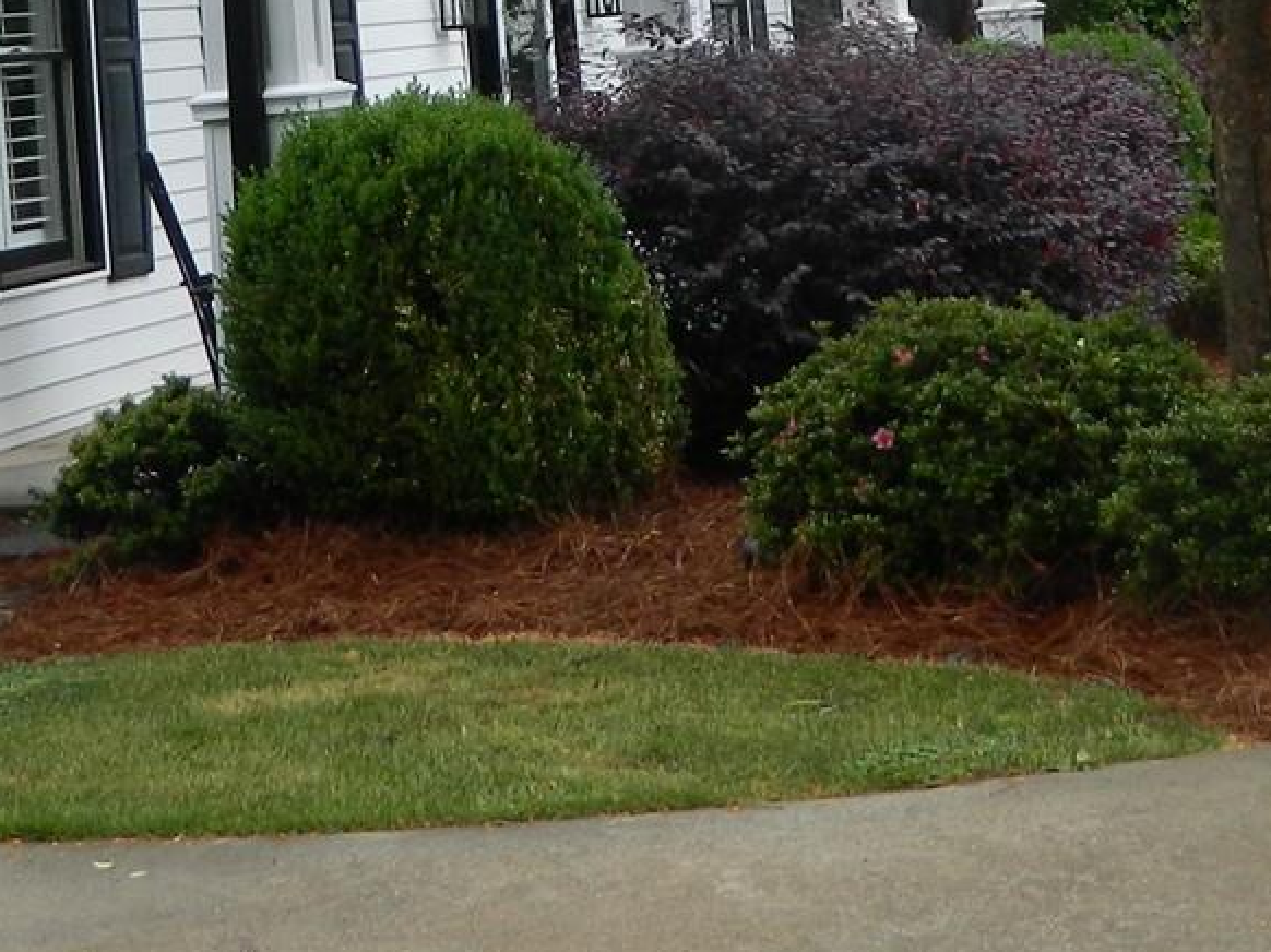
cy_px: -325
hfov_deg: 22.3
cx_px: 622
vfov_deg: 15.8
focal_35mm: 88
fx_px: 3230
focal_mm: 4.5
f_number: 3.1
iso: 80
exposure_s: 1/100
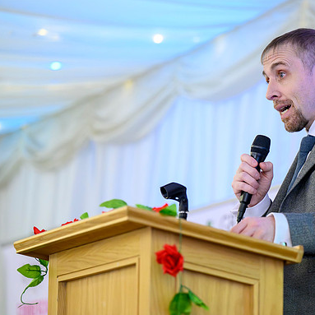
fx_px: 1833
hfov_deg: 9.8
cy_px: 151
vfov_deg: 9.8
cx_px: 224
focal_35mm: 178
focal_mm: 130
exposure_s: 1/200
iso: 12800
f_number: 2.8
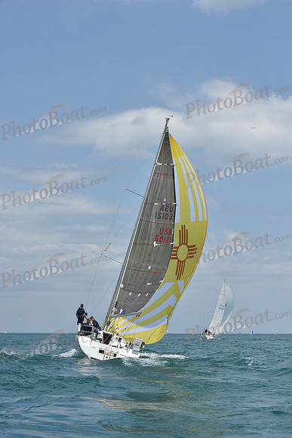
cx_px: 146
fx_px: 851
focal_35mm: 70
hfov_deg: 19.5
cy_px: 219
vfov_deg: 28.8
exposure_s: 1/1250
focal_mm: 70
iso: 250
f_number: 9
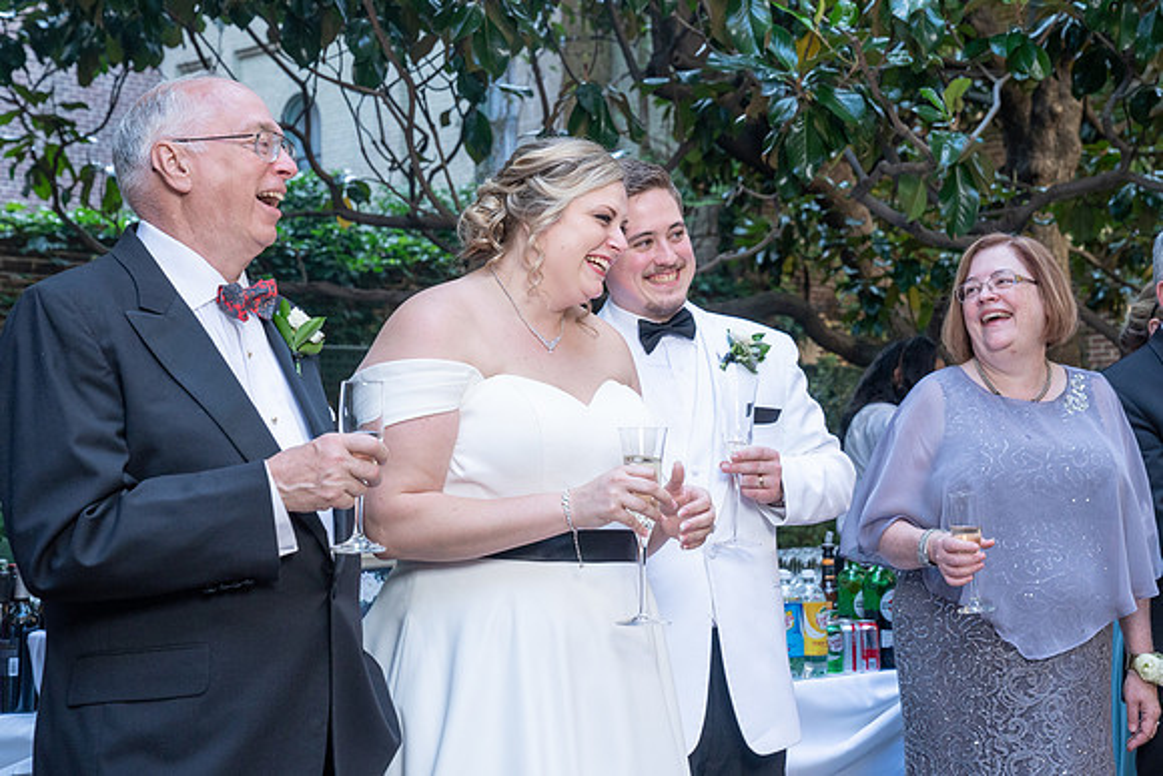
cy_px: 364
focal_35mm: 59
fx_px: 1904
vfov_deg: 23.0
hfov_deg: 34.0
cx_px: 618
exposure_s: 1/250
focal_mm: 54
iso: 1250
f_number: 5.6
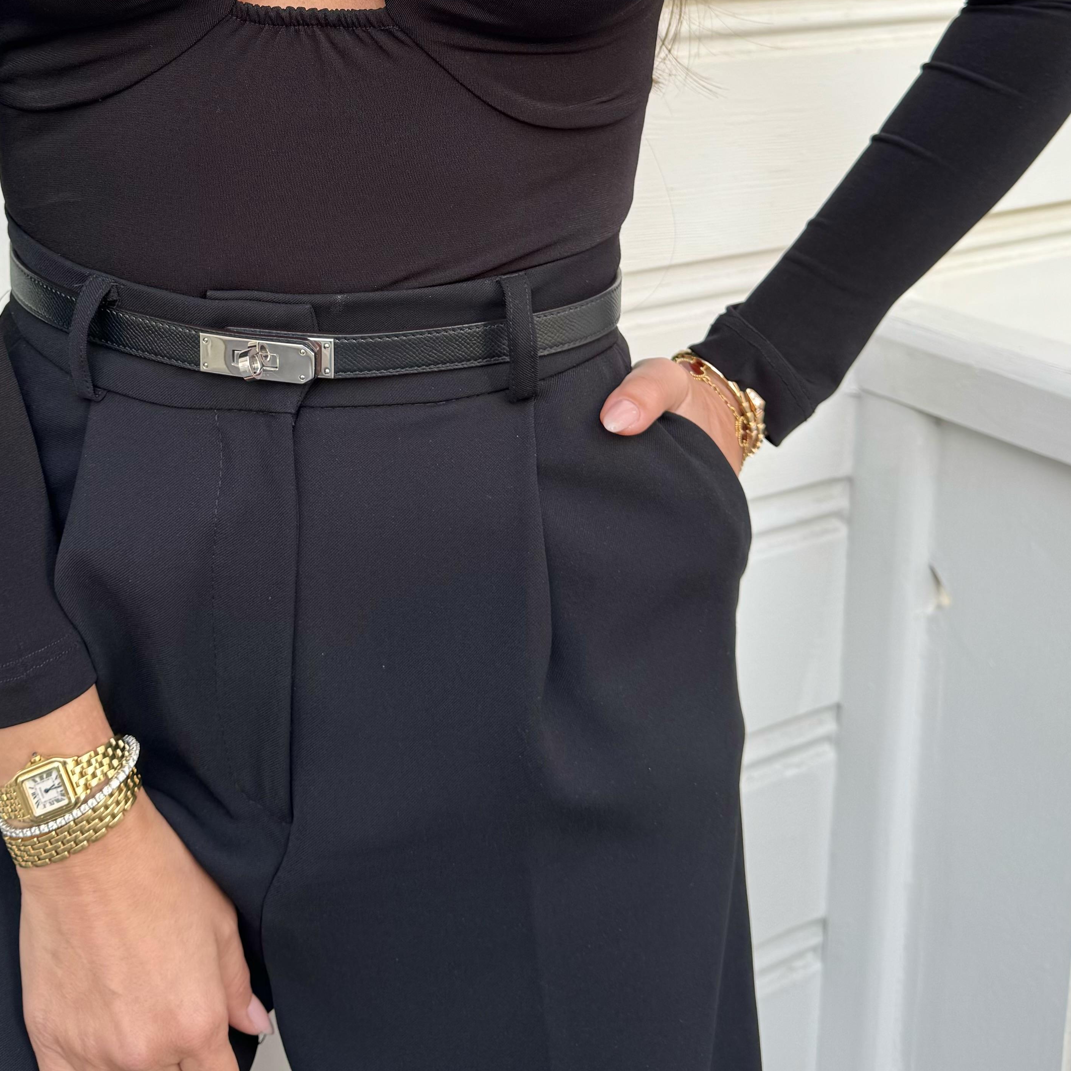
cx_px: 393
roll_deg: -0.2
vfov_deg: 37.4
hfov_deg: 38.9
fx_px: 1505
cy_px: 175
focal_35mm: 43
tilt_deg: -11.1
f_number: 1.78
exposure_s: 1/241
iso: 64
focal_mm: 6.86
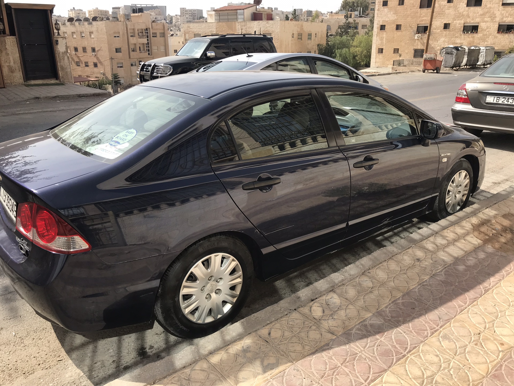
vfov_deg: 49.7
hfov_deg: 63.4
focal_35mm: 28
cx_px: 257
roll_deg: +0.4
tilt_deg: -20.5
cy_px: 193
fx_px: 416
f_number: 1.8
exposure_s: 1/1330
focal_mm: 3.99
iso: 20
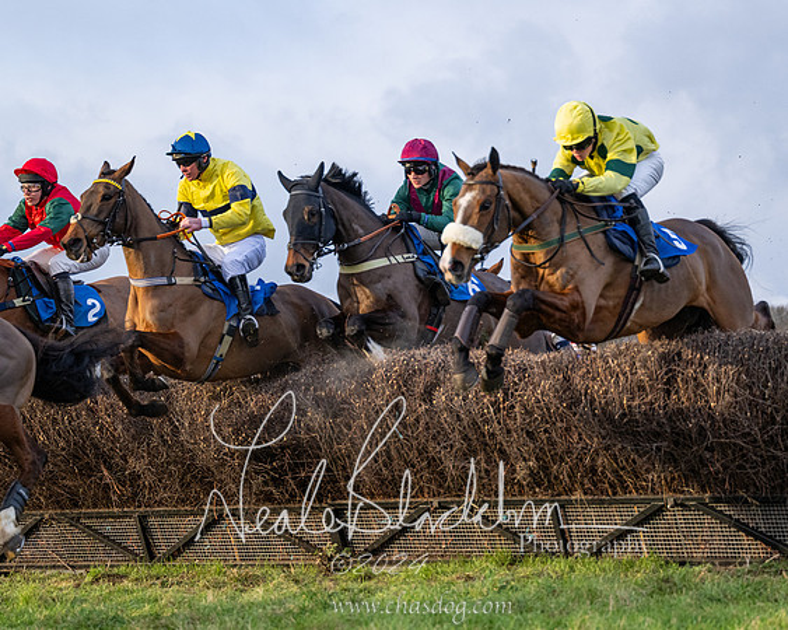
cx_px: 430
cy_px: 318
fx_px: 2306
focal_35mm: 99
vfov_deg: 15.6
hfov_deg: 19.4
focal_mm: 70
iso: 800
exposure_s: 1/2500
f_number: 2.8
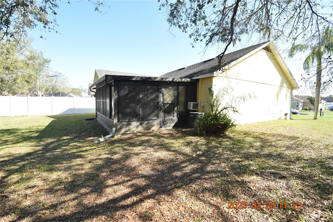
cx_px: 166
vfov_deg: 77.3
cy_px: 111
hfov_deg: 100.4
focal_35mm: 15
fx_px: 139
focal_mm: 10
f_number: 8
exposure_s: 1/250
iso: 320
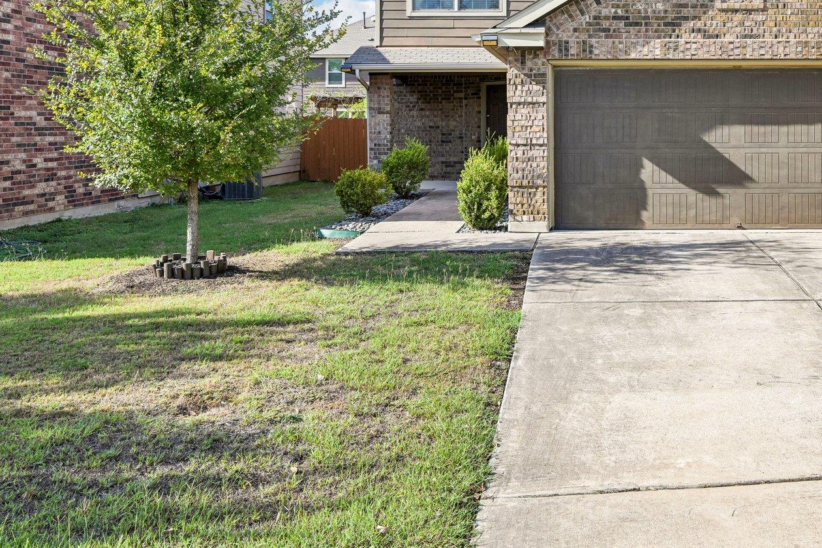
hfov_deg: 48.2
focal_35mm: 39
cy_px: 122
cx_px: 588
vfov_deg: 33.4
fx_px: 890
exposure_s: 1/250
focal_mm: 24
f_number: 8
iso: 100
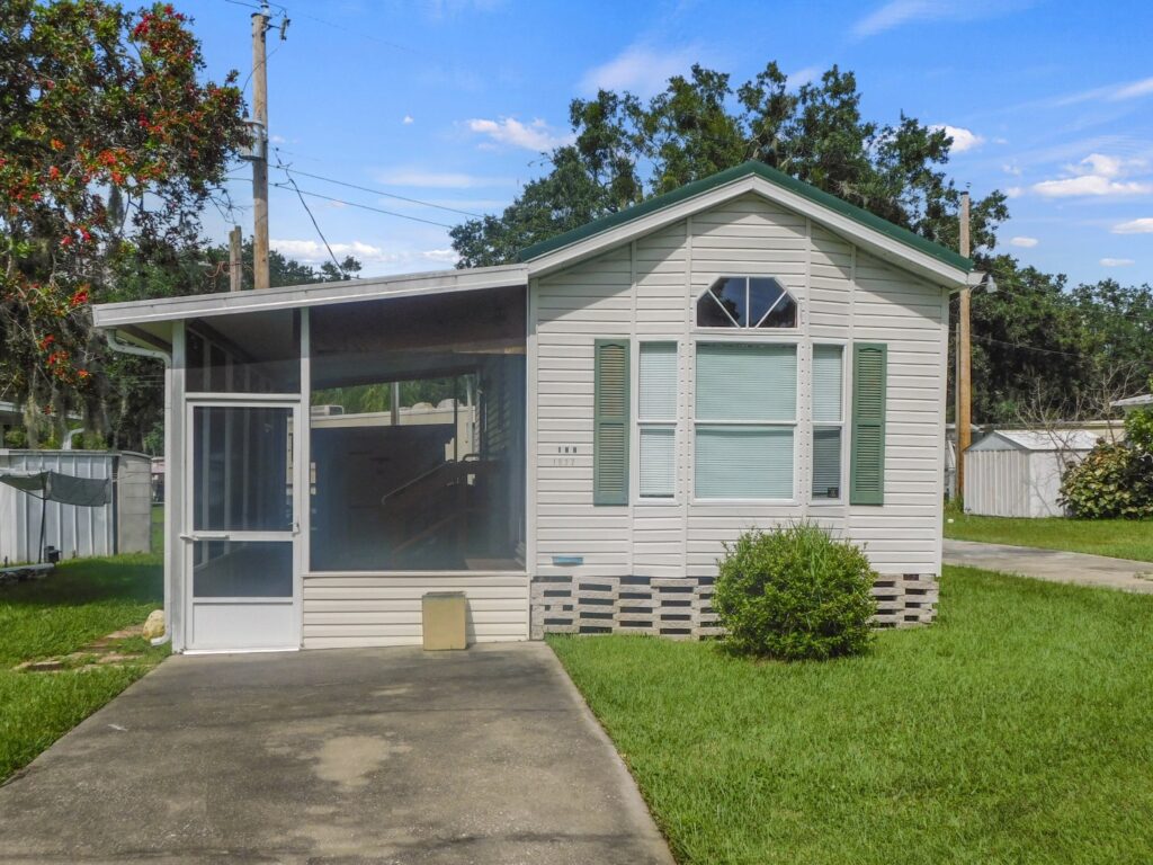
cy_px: 432
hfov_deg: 51.4
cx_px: 576
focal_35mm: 36
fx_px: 1199
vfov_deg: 39.7
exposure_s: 1/400
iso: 125
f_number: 7
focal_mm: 6.3
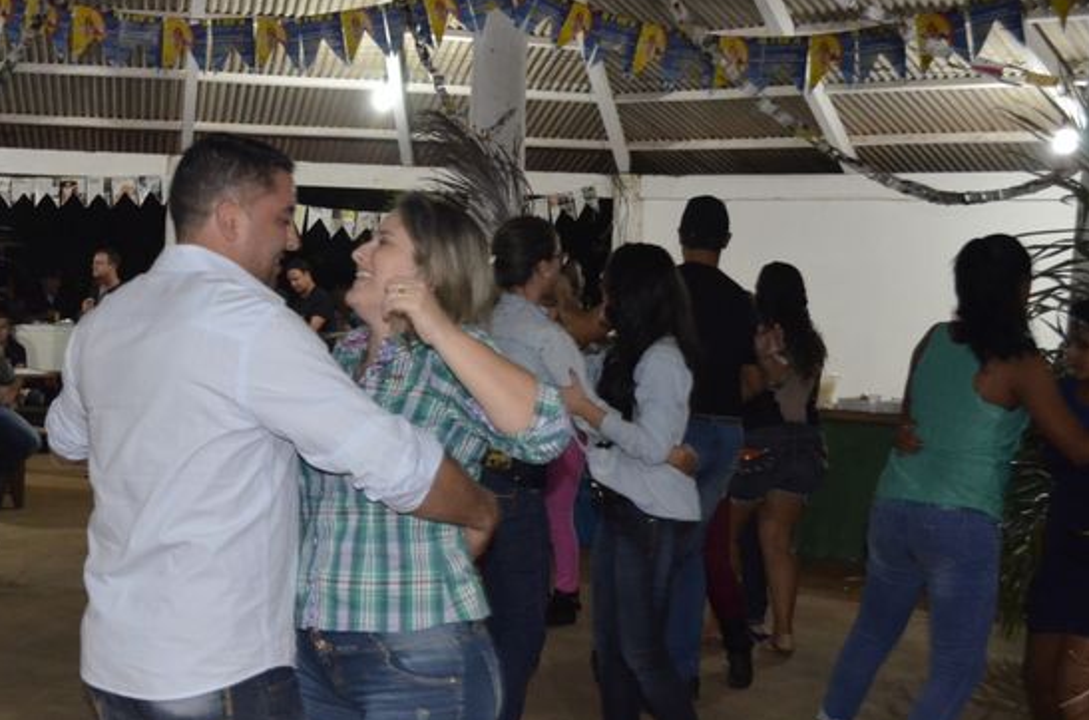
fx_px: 1720
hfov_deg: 34.5
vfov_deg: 23.6
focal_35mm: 57
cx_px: 303
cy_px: 476
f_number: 4.2
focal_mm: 26
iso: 3200
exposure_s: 1/60
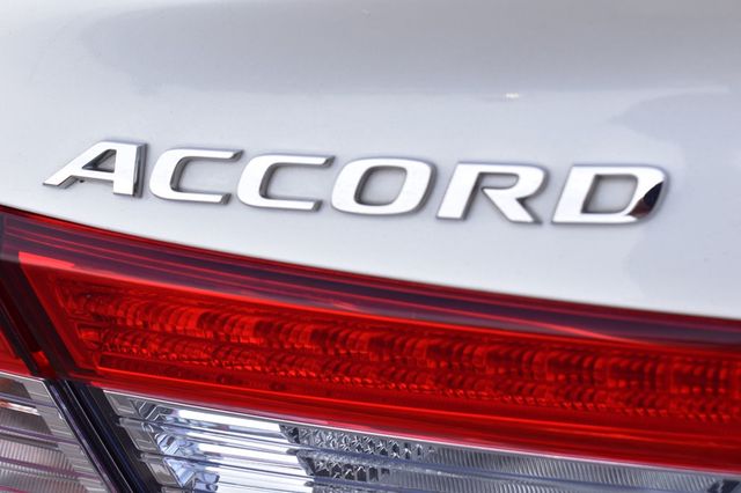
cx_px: 370
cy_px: 246
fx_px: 1419
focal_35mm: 69
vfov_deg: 19.7
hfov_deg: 29.3
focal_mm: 46
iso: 400
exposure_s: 1/160
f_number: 9
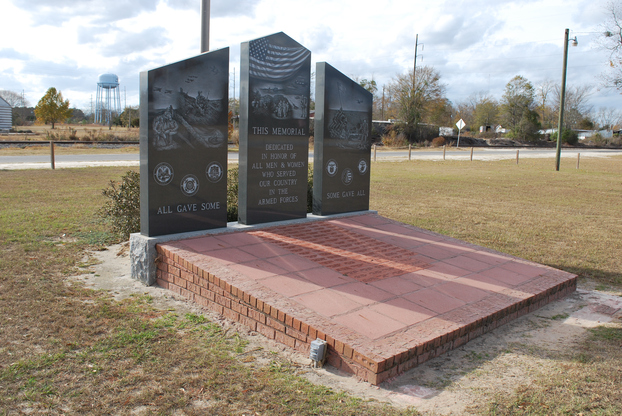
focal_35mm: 33
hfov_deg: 57.2
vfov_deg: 40.1
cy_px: 208
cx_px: 311
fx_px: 571
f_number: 7.1
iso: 100
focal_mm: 22
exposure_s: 1/200
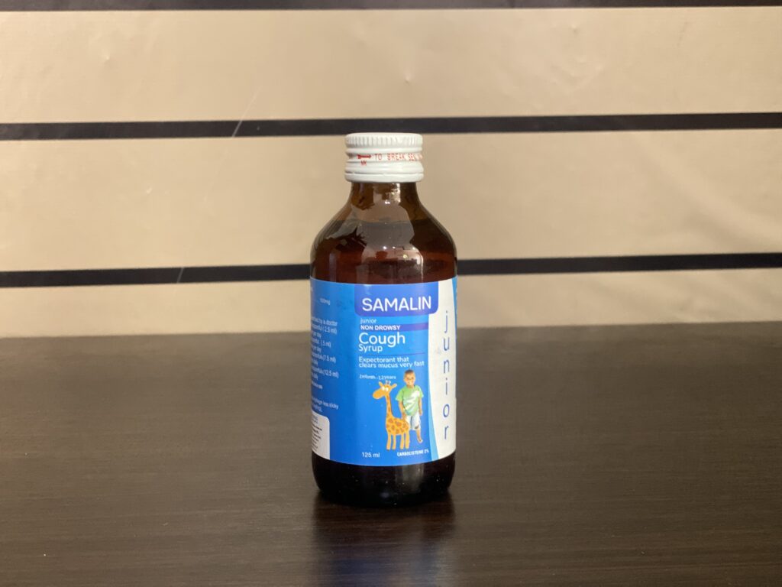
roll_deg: +2.0
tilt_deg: -7.8
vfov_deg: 28.0
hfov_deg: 36.8
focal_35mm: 52
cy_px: 294
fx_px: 1175
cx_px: 391
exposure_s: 1/40
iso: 250
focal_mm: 6
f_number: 2
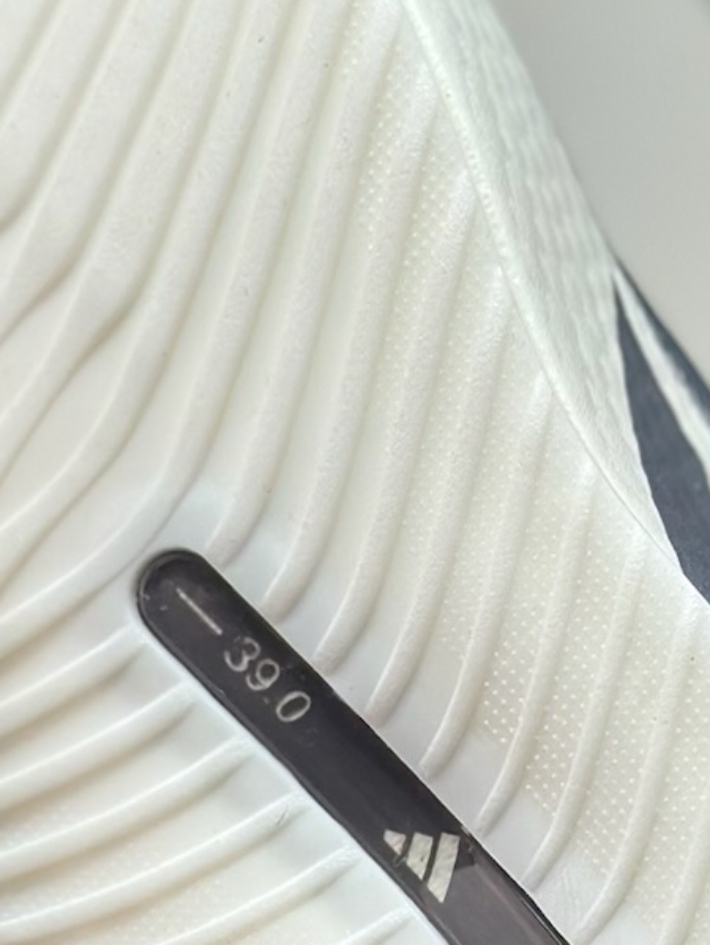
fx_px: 4480
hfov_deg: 9.0
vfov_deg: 12.0
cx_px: 593
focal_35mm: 164
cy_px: 828
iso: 80
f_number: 1.78
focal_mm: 6.86
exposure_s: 1/1751
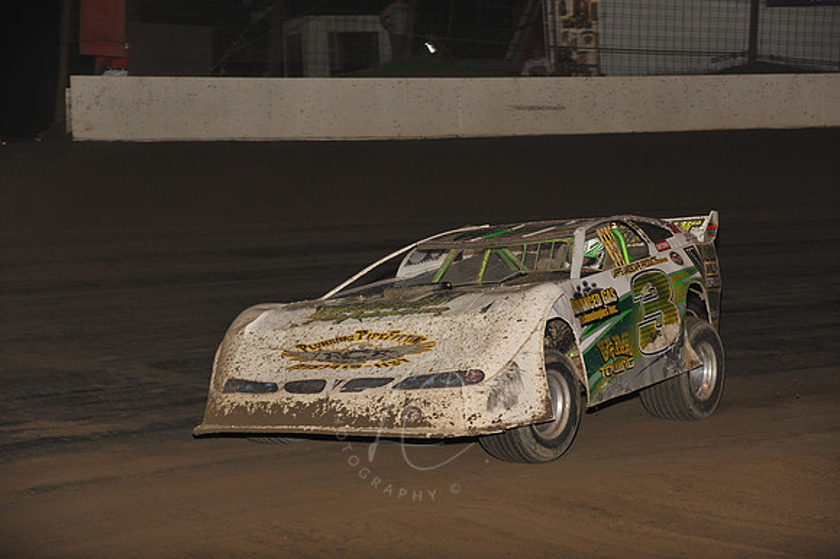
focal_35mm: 120
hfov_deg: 17.1
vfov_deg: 11.4
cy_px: 280
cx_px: 420
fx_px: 2798
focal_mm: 120
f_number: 6.3
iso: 1000
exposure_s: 1/320
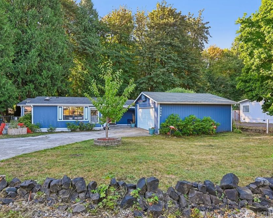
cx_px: 125
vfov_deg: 63.1
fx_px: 178
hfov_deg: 74.9
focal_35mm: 22
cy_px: 110
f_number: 8
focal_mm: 19
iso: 400
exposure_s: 1/50
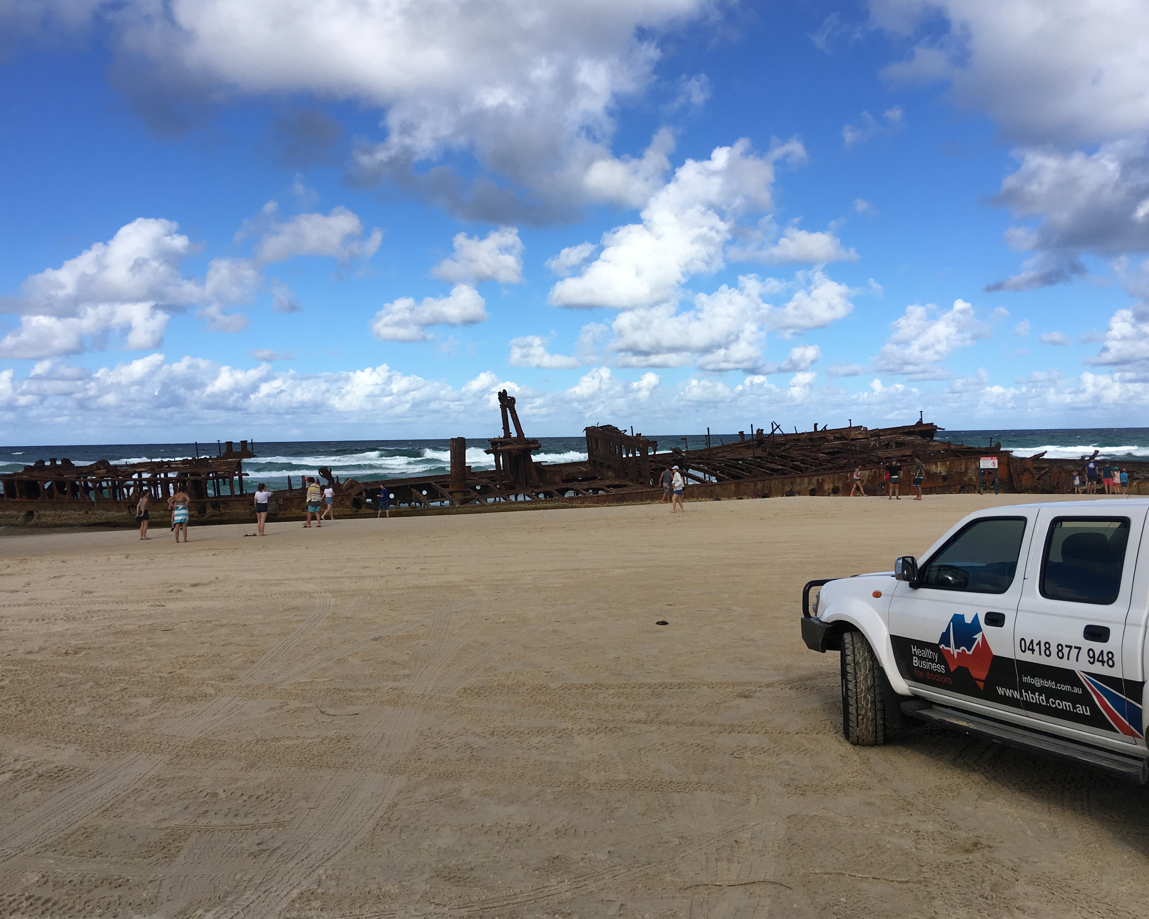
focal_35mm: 31
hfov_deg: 57.2
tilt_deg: +0.5
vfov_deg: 47.1
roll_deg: +1.5
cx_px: 574
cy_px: 456
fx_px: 1054
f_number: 2.2
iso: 25
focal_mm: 4.15
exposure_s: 1/2079
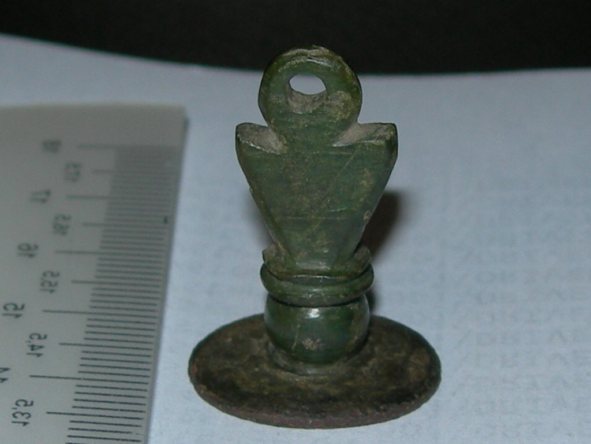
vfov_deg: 37.7
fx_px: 649
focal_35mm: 38
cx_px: 296
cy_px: 222
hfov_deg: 49.0
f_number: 2.8
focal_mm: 7.8
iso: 50
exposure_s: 1/60.1
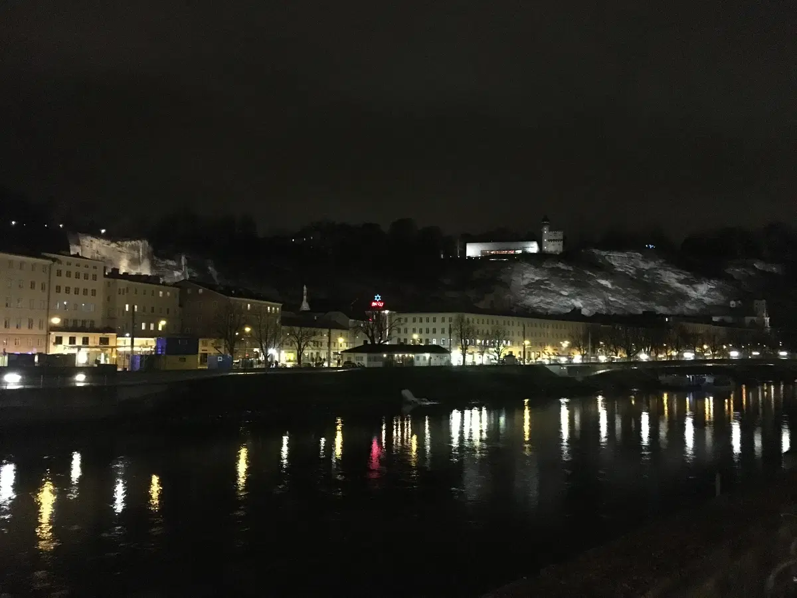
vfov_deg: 48.2
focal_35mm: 29
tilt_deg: +3.4
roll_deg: -0.8
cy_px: 299
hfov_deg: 61.7
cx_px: 398
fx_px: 668
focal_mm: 4.15
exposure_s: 1/17
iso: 1600
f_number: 2.2
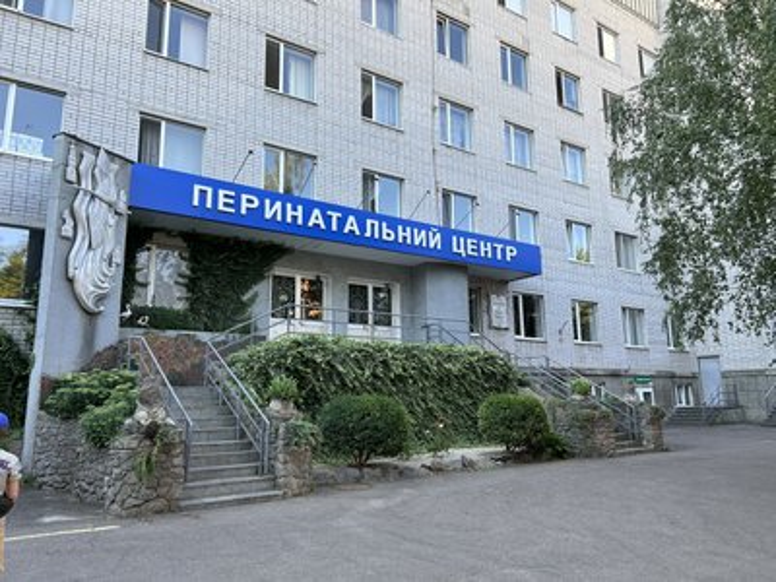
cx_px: 388
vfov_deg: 53.1
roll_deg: +1.6
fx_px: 583
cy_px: 291
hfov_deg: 67.3
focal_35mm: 26
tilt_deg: +10.2
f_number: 1.5
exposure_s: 1/458
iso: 50
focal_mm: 5.7
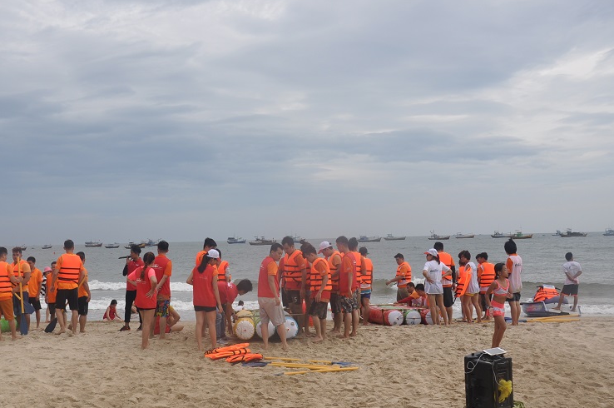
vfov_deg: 30.6
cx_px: 238
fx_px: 744
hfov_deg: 44.5
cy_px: 227
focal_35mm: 44
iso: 200
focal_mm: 21
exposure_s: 1/160
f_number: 6.3
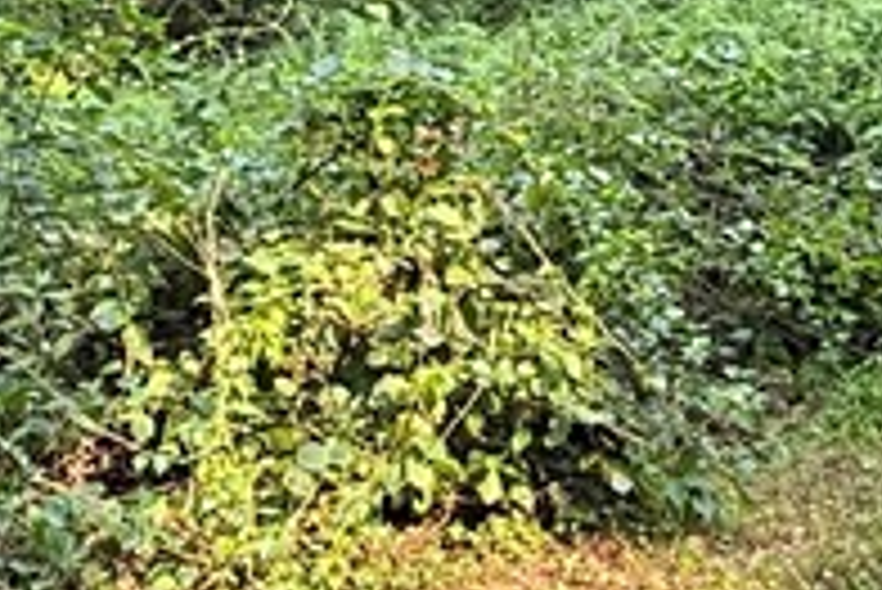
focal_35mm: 76
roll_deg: +1.8
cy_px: -167
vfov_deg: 17.0
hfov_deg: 26.6
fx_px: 1863
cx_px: 392
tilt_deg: +6.0
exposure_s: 1/99
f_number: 2.2
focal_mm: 2.22
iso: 125
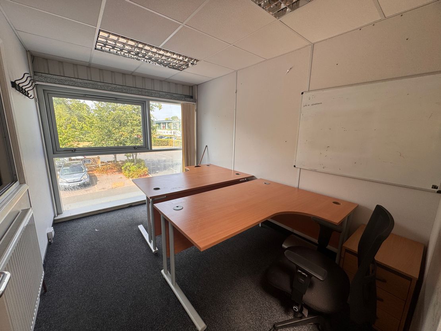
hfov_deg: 102.1
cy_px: 166
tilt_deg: -10.9
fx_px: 178
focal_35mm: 14
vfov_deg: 85.7
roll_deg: -1.3
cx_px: 220
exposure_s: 1/133
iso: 40
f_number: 2.2
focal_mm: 2.22
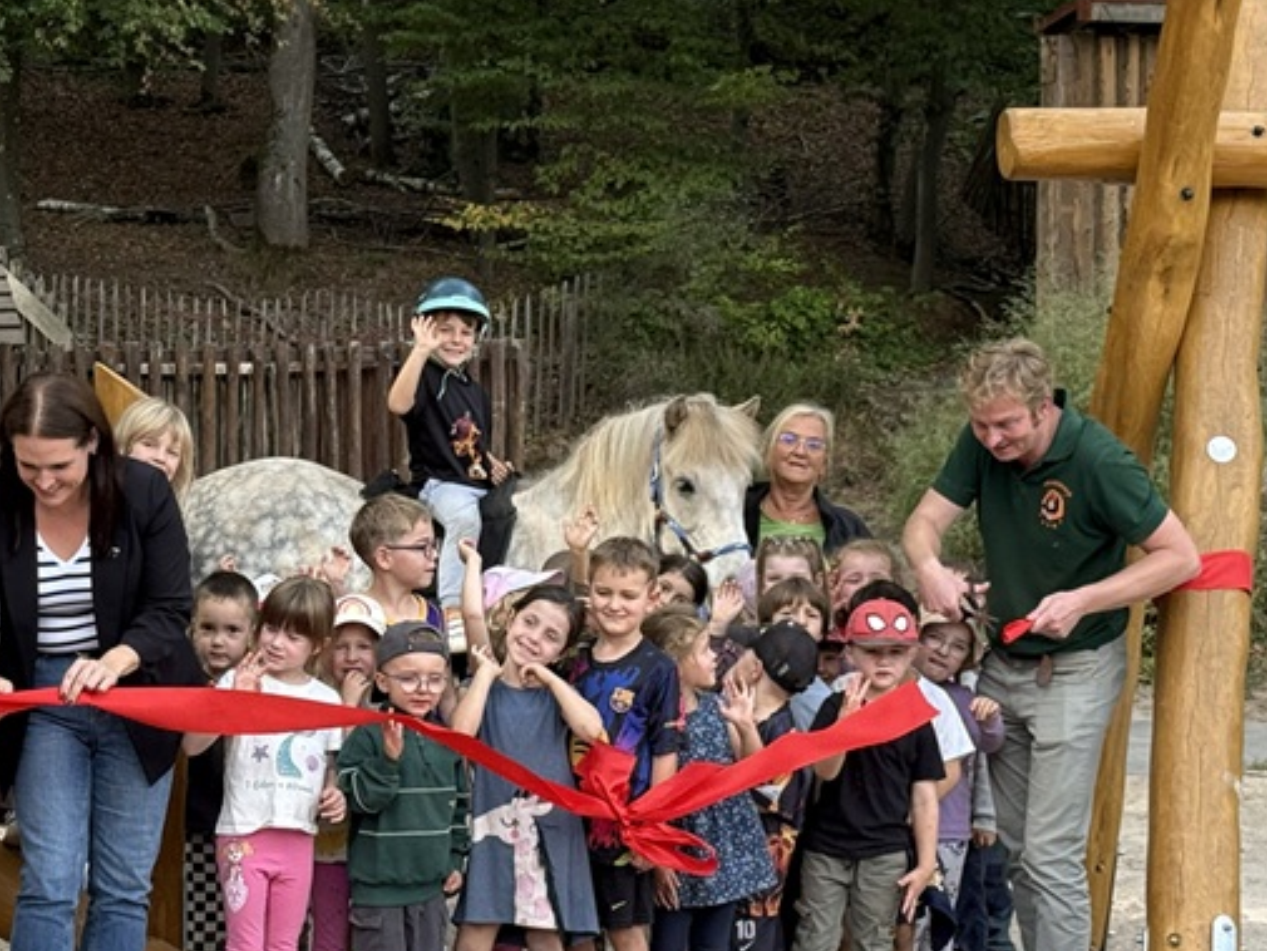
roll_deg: +0.2
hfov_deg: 20.5
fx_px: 3478
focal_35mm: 95
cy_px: 642
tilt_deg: -4.3
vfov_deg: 15.5
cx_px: 379
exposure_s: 1/631
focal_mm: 6.76
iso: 80
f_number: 1.78
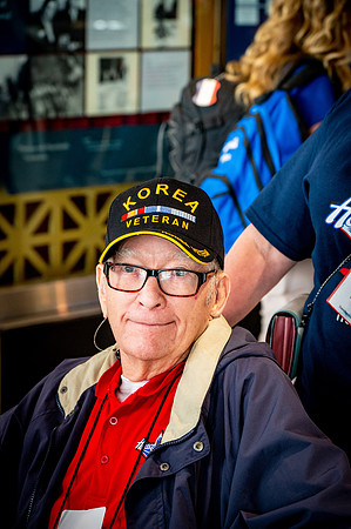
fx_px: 1422
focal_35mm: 97
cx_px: 176
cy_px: 264
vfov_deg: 21.0
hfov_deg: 14.1
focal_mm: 97
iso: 2200
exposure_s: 1/80
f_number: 6.3
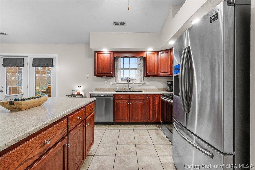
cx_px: 128
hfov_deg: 96.7
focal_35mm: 16
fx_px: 113
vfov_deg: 73.8
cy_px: 85
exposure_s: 2
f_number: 11
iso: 400
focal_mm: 16
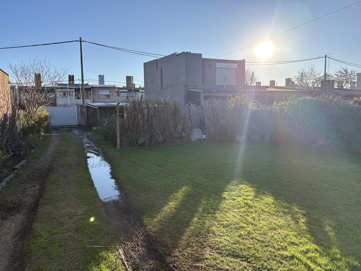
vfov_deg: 53.1
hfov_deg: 67.3
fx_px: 271
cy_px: 136
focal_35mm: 26
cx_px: 180
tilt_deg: -5.1
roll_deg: +2.3
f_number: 1.6
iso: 50
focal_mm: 5.96
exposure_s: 1/1706
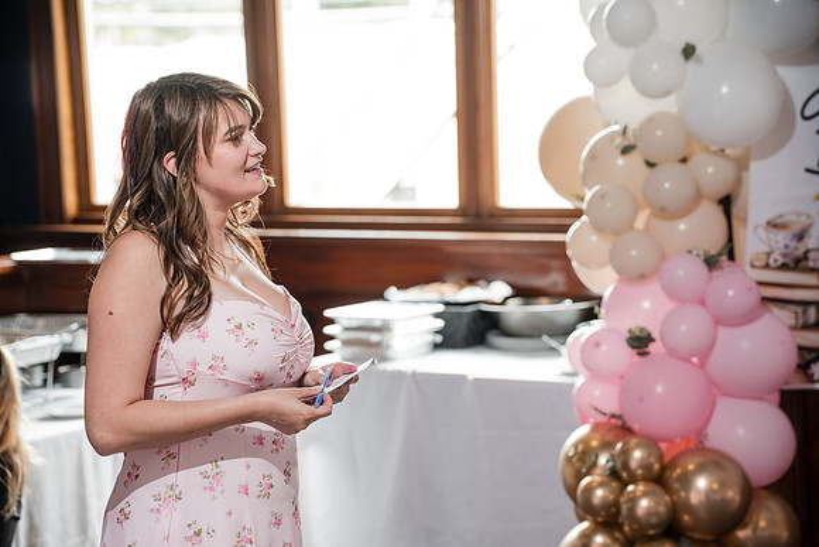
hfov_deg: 21.2
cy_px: 274
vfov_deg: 14.3
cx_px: 410
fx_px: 2184
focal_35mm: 96
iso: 1250
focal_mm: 96
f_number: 4
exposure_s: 1/250
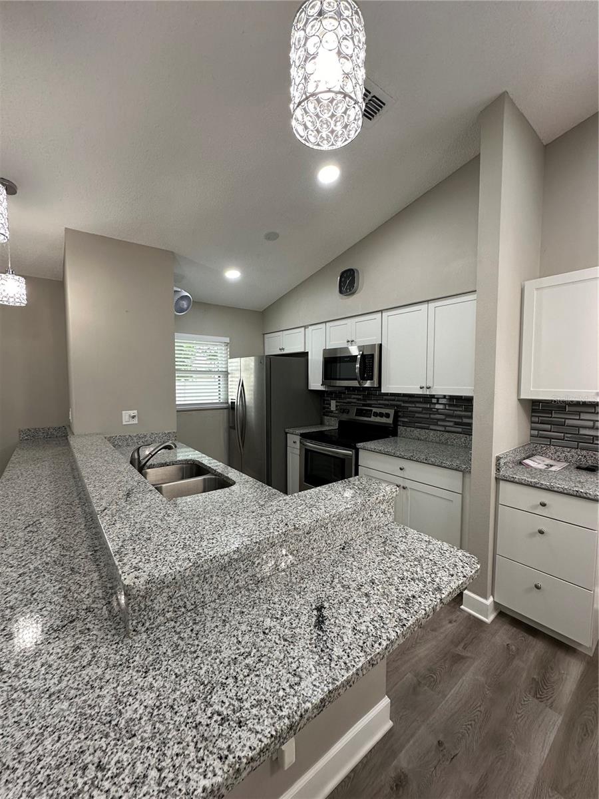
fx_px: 323
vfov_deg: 102.1
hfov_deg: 85.7
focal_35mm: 14
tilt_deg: -2.8
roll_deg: +0.0
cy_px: 400
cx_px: 300
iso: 160
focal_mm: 2.22
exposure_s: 1/120
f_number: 2.2
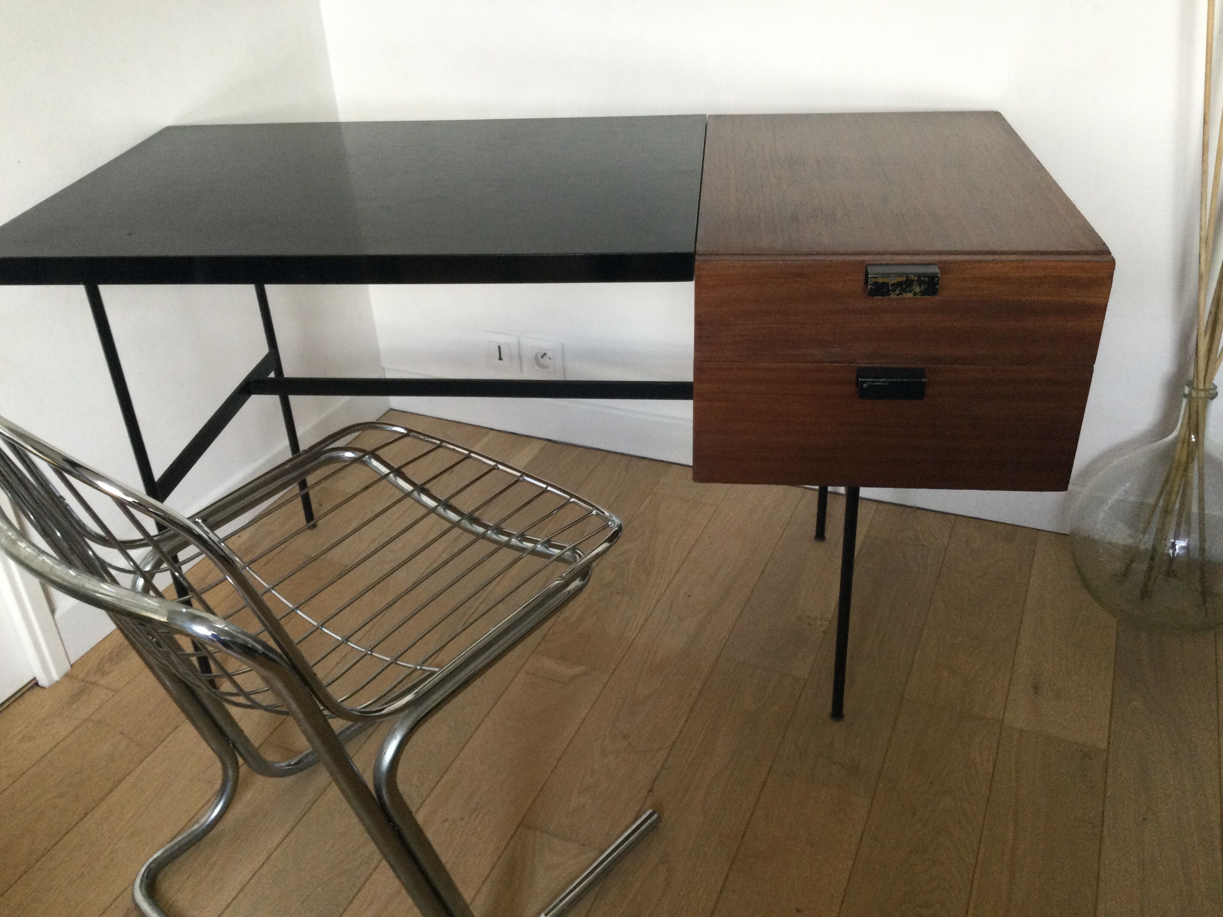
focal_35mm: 31
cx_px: 612
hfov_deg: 58.4
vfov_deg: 45.4
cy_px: 458
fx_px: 1095
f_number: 2.4
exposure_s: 1/33
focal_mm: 3.3
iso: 100
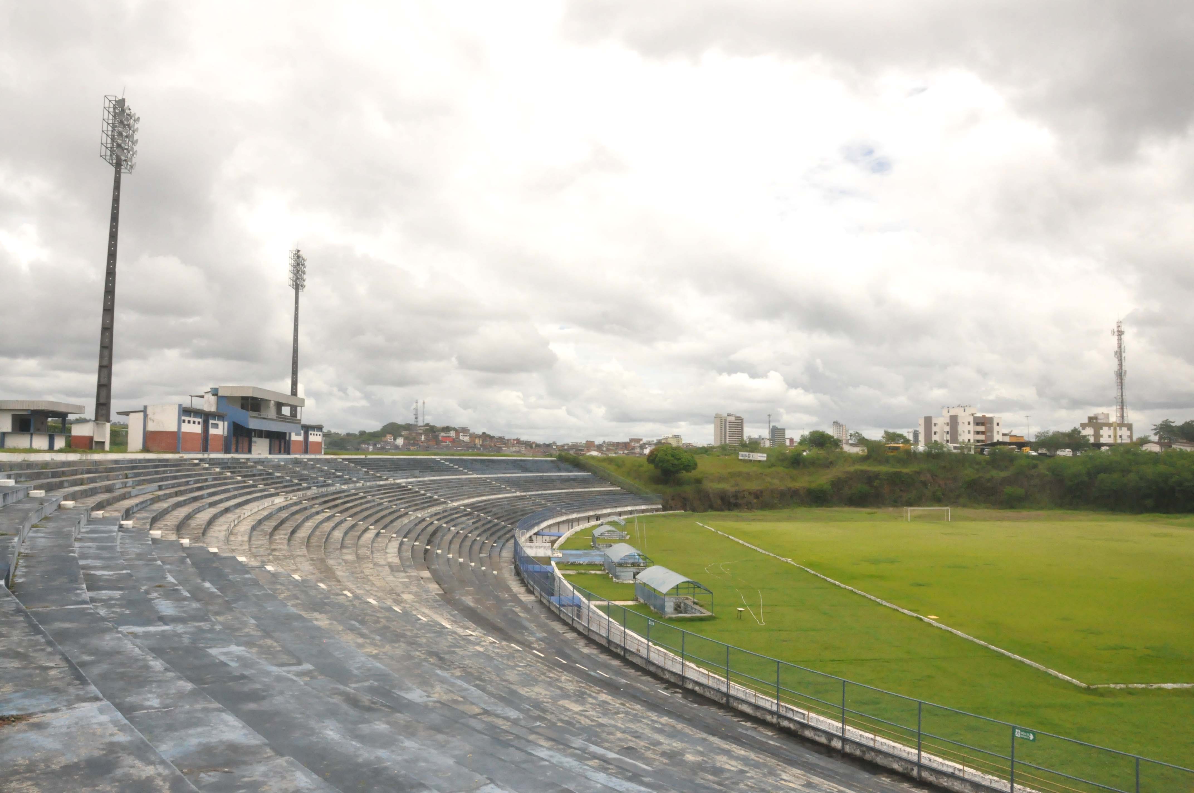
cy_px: 396
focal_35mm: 27
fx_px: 894
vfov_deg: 47.8
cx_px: 597
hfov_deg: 67.4
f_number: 20
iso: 2000
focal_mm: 18
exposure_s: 1/800
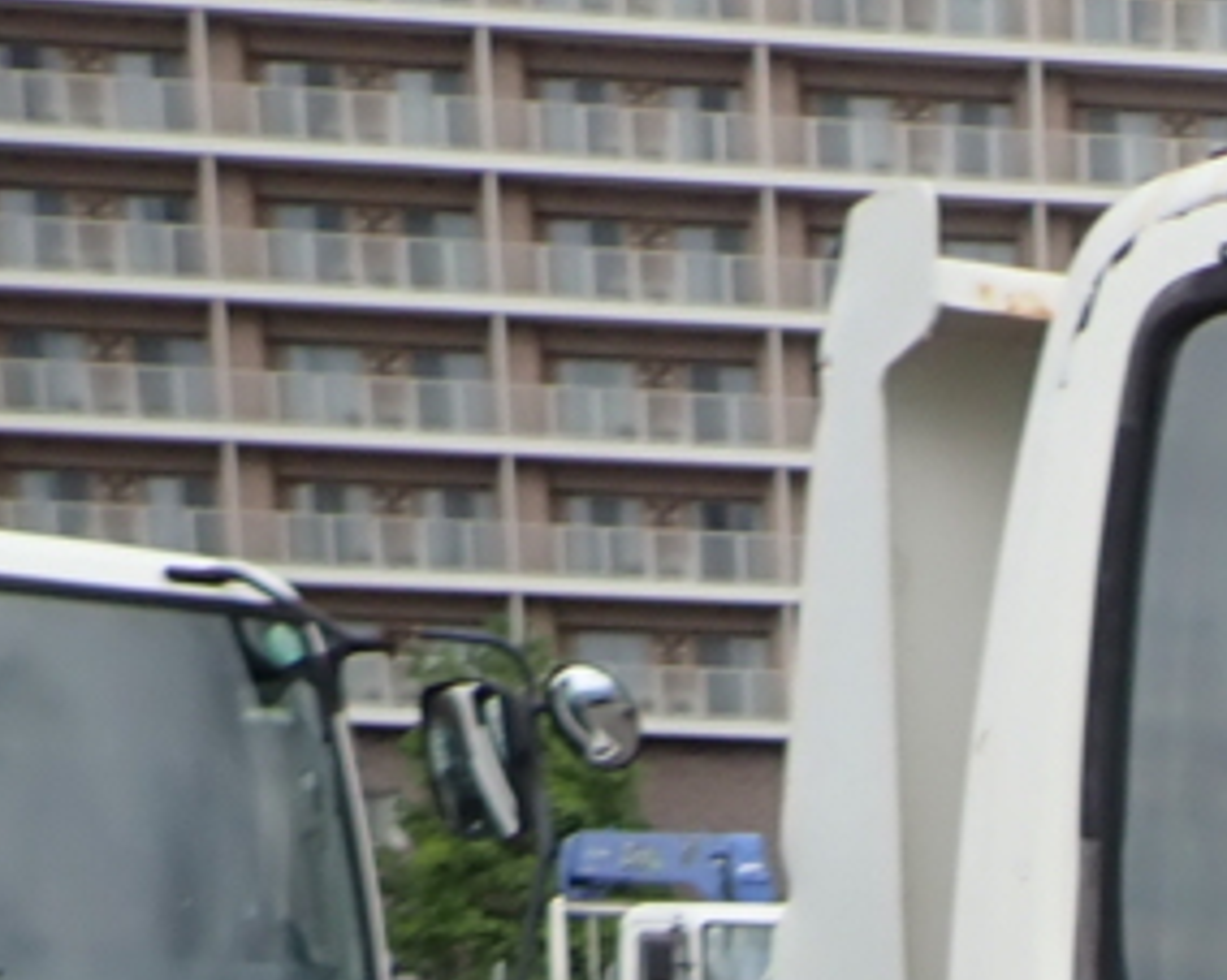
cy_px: 1900
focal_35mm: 110
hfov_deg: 15.2
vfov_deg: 12.5
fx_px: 3993
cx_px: 2195
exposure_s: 1/1000
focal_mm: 4.5
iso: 100
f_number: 2.8
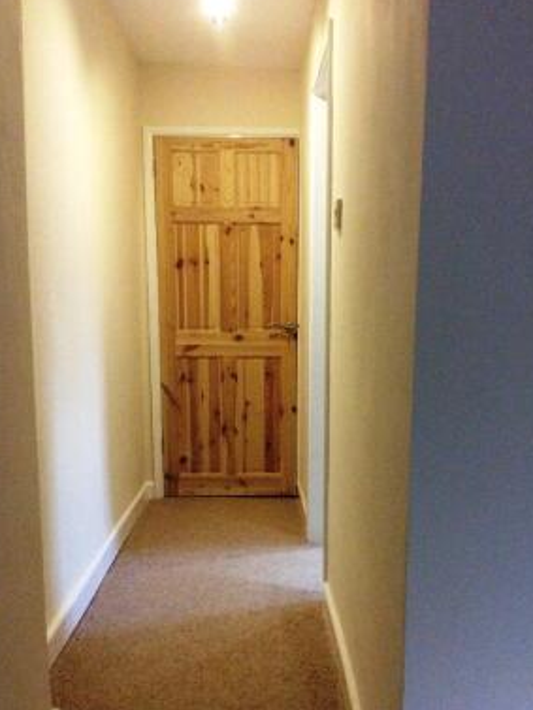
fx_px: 759
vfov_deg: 50.0
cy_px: 402
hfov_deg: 38.7
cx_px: 290
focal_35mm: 37
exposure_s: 1/25
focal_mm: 3.3
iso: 320
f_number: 2.4
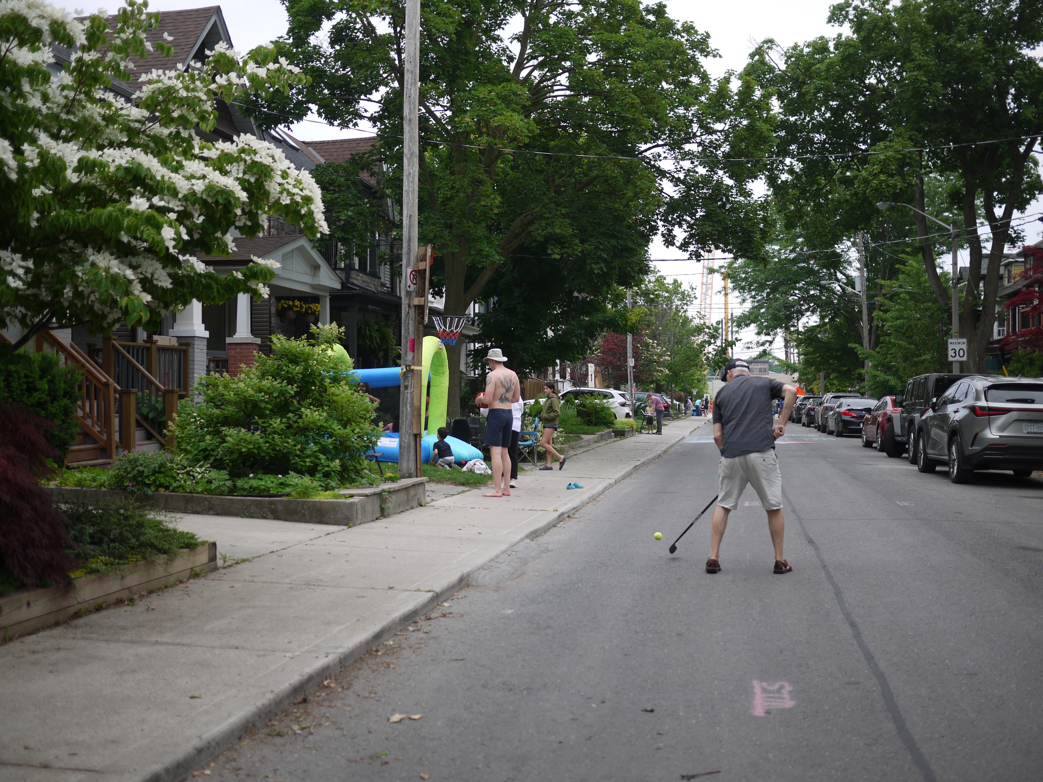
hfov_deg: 46.8
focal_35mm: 40
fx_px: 1205
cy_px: 391
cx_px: 522
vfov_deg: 36.0
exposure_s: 1/1000
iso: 100
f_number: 1.8
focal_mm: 20
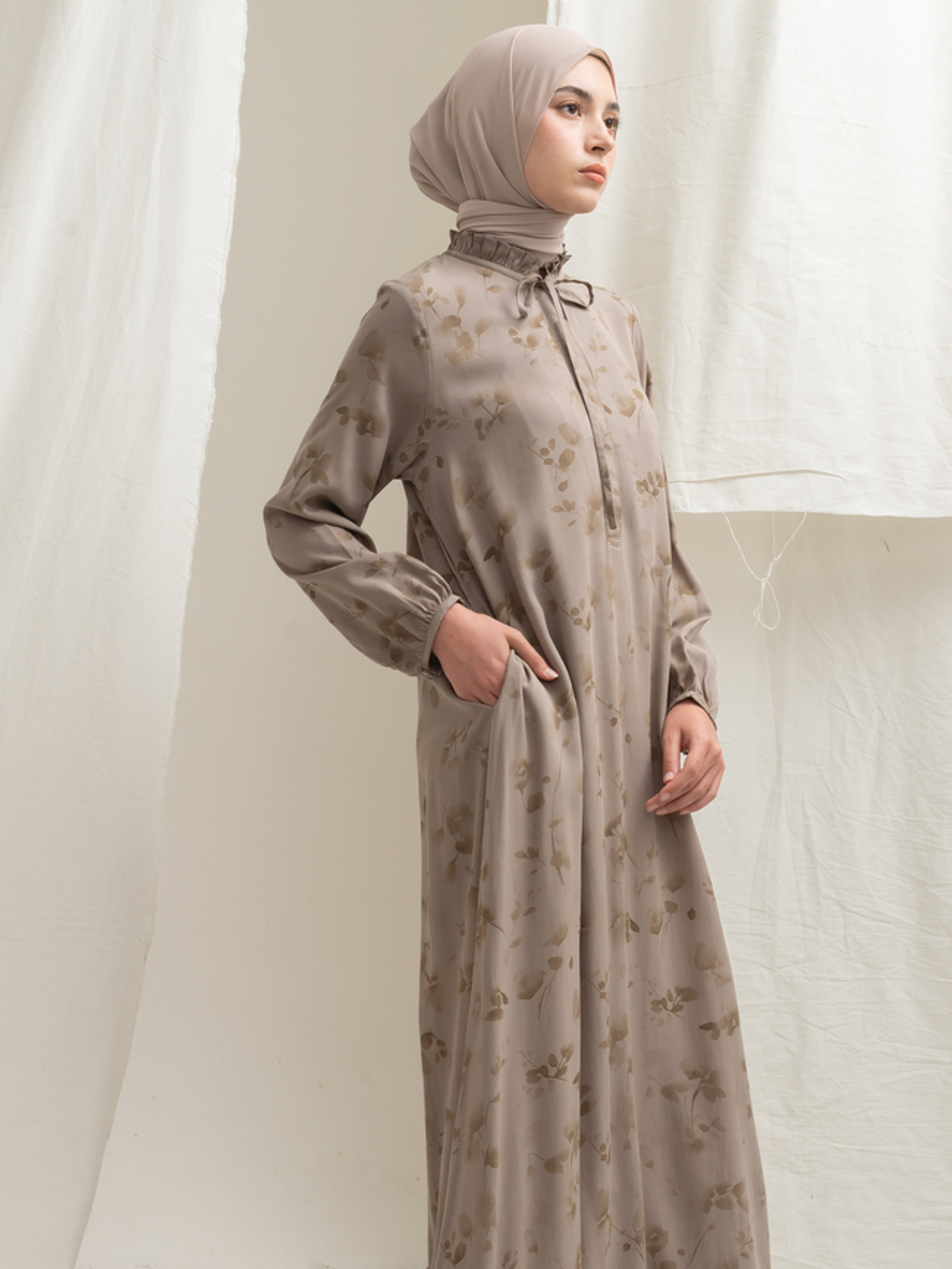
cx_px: 468
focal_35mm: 66
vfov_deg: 29.3
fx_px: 2420
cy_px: 732
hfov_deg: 22.3
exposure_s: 1/160
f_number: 11
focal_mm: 44
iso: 100
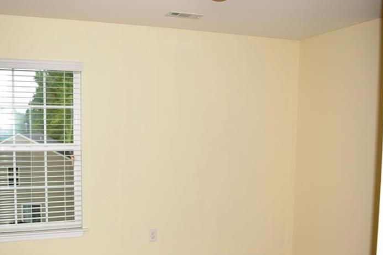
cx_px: 168
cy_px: 171
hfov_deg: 48.4
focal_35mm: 40
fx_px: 425
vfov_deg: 33.1
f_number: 3.5
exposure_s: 1/200
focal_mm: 18
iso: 100
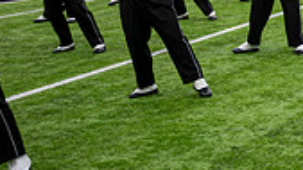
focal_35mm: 117
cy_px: -30
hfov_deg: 16.2
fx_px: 940
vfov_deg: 10.2
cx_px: 495
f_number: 2.8
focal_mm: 32.5
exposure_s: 1/500
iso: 100
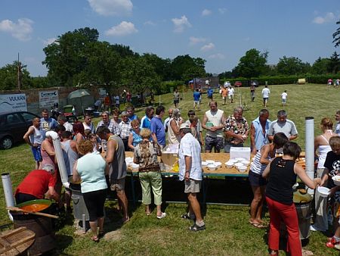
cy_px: 128
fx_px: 265
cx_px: 170
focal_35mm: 27
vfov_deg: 51.4
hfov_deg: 65.3
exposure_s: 1/500
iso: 80
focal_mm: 4.8
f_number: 5.6
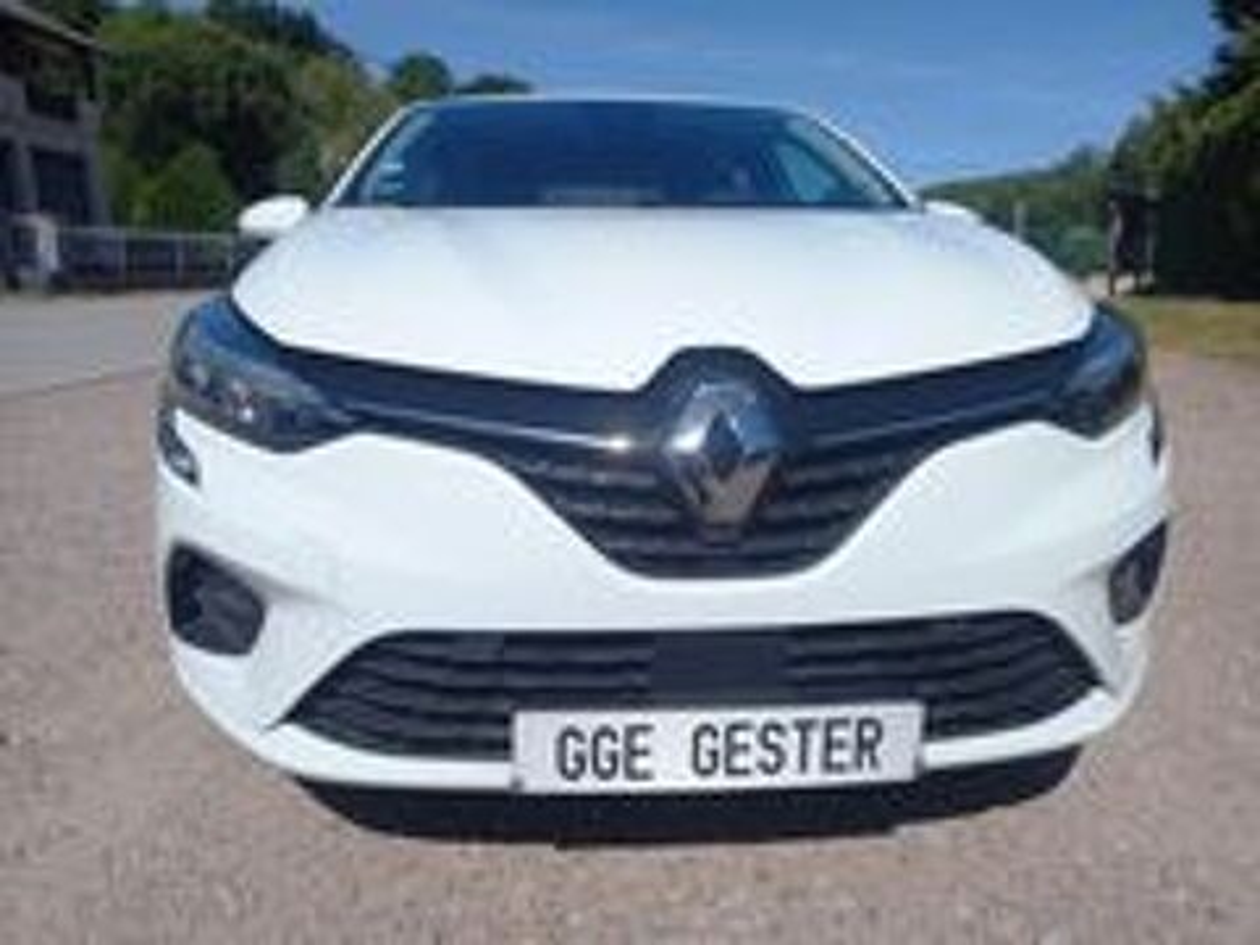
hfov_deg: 69.4
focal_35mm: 25
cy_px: 472
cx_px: 630
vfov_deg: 54.9
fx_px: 910
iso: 25
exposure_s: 1/1504
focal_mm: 4.6
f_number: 2
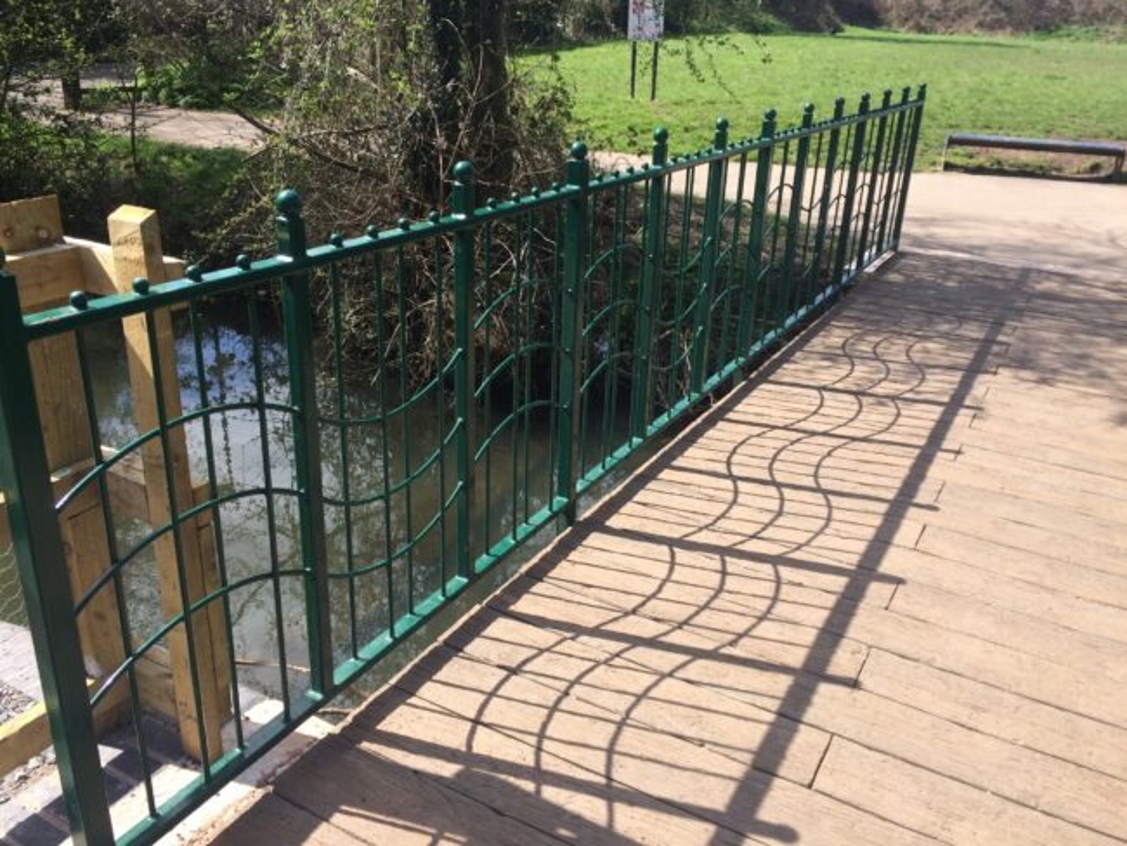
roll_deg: -2.3
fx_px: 945
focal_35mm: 29
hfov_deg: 61.6
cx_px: 564
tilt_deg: -23.2
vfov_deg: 48.3
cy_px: 423
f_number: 2.2
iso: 32
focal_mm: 4.15
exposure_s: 1/977
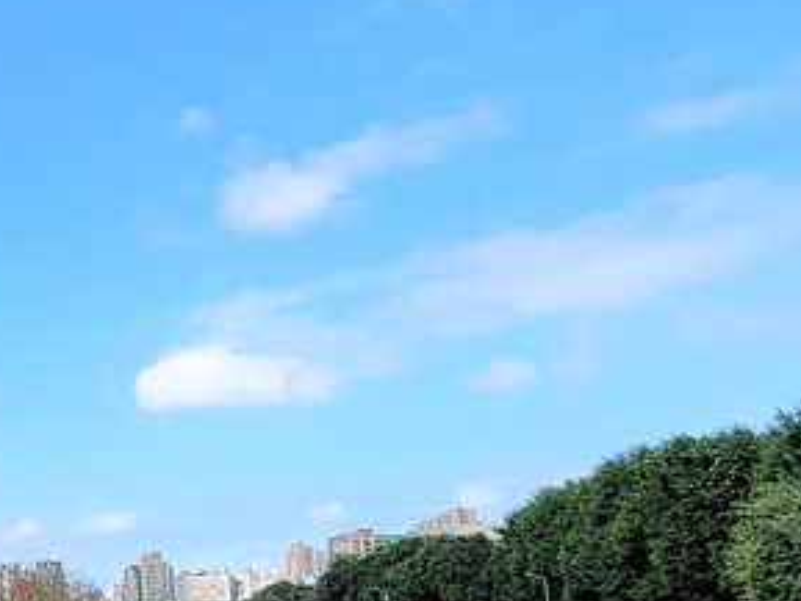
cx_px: -75
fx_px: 1042
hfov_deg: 35.9
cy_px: 338
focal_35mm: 45
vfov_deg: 32.2
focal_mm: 2.2
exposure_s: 1/1579
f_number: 2.2
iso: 50
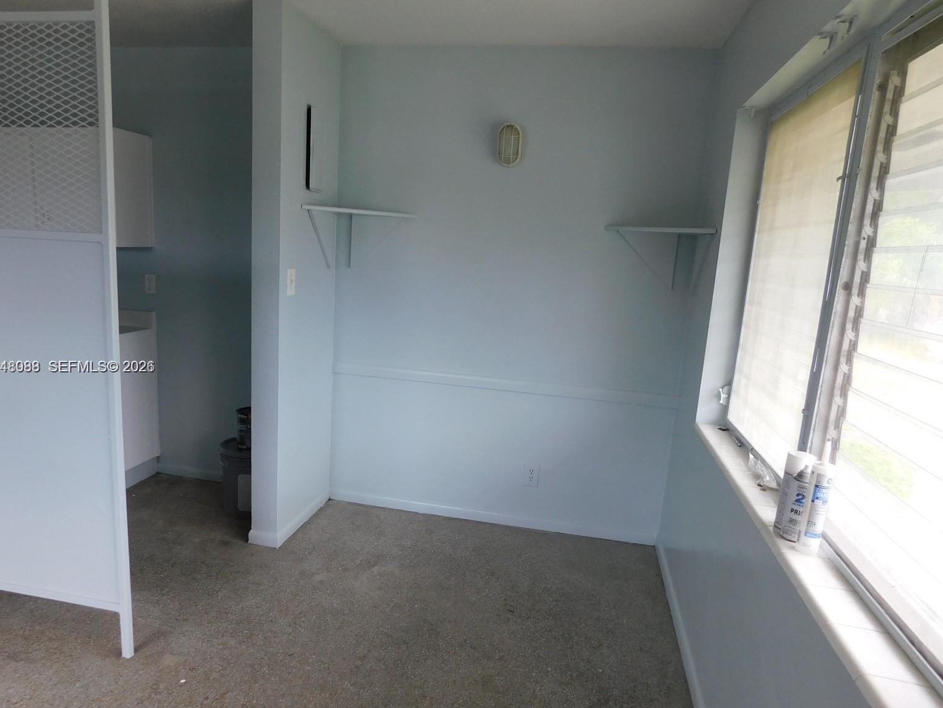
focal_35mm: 24
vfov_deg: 56.8
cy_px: 368
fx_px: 654
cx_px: 455
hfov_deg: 71.6
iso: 125
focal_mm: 4
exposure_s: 1/40
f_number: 3
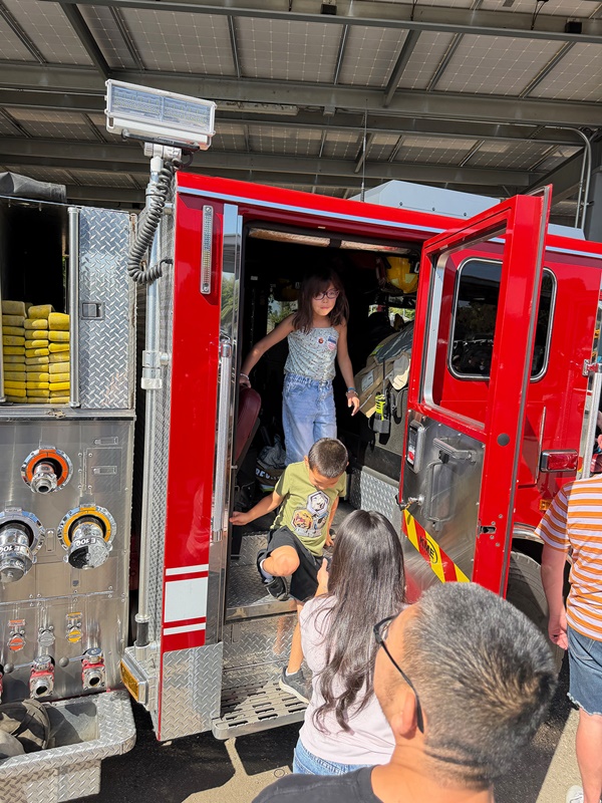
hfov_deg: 56.8
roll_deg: -2.7
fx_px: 557
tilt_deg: -9.1
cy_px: 402
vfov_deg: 71.6
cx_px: 301
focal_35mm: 24
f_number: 1.78
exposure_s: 1/1855
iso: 80
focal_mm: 6.76
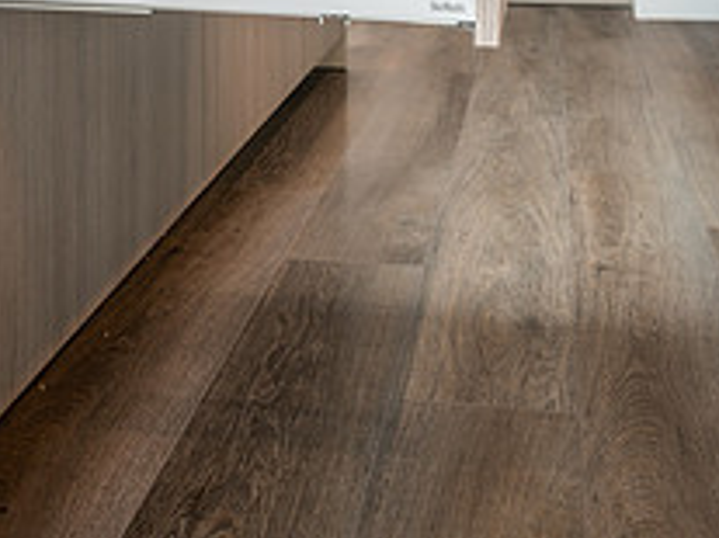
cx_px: 261
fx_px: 1391
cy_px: -208
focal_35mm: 67
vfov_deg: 19.7
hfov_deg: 28.9
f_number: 7.1
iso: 100
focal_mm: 32
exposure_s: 1/4
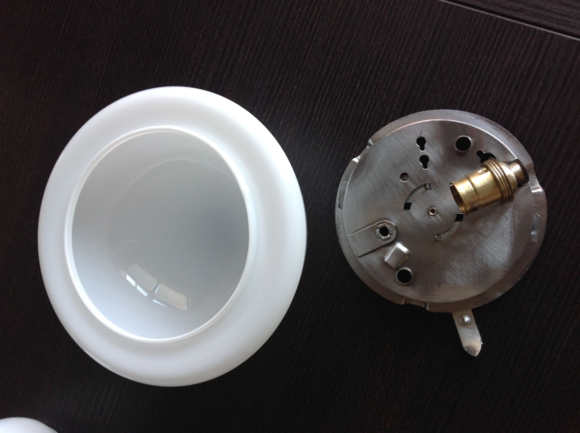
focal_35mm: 35
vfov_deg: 40.6
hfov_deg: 52.7
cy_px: 216
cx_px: 290
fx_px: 586
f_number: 2.4
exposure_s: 1/40
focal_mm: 4.28
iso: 64
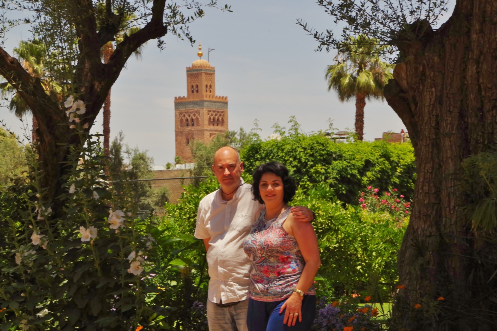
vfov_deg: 10.4
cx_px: 248
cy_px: 166
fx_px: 1822
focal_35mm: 132
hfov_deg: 15.5
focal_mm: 88
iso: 200
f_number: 18
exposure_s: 1/180
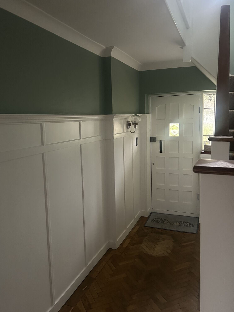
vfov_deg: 63.4
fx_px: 252
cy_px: 151
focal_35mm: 28
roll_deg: +1.2
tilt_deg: -7.6
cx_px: 117
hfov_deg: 49.7
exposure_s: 1/25
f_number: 1.5
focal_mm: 5.7
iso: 500
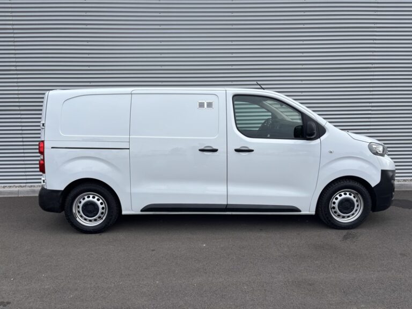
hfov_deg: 67.3
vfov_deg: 53.1
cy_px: 154
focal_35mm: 26
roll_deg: +0.8
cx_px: 206
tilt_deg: -7.9
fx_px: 309
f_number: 1.6
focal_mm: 5.96
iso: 50
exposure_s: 1/1543
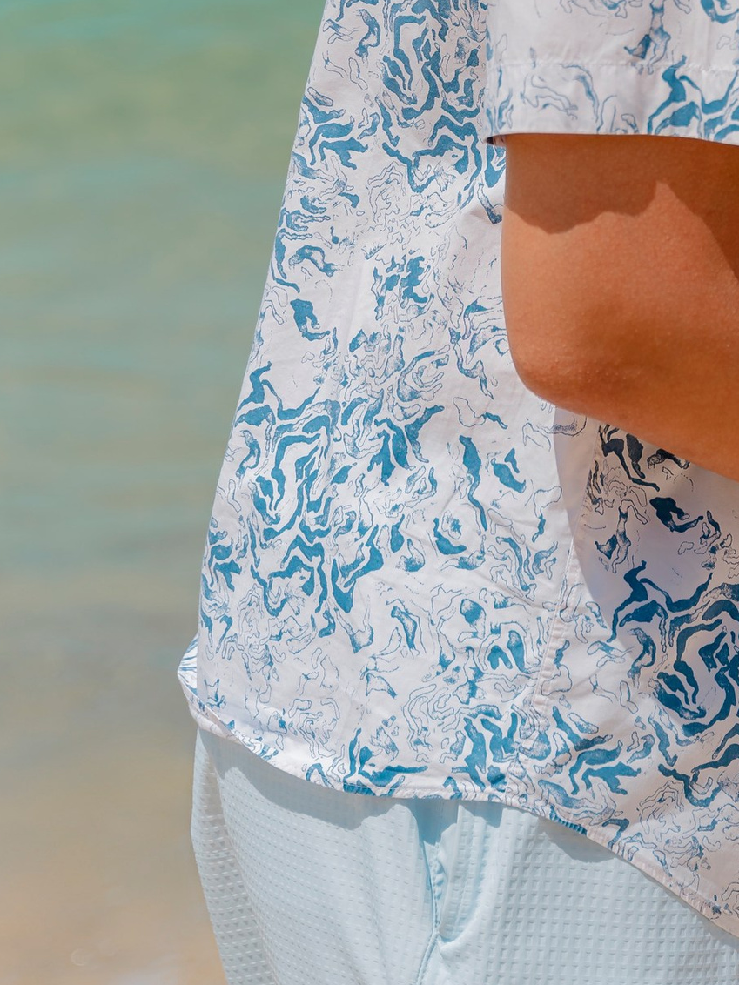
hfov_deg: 8.8
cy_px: -235
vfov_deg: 11.7
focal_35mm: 165
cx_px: 1101
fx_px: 4705
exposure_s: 1/2500
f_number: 2.8
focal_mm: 50.7
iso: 100
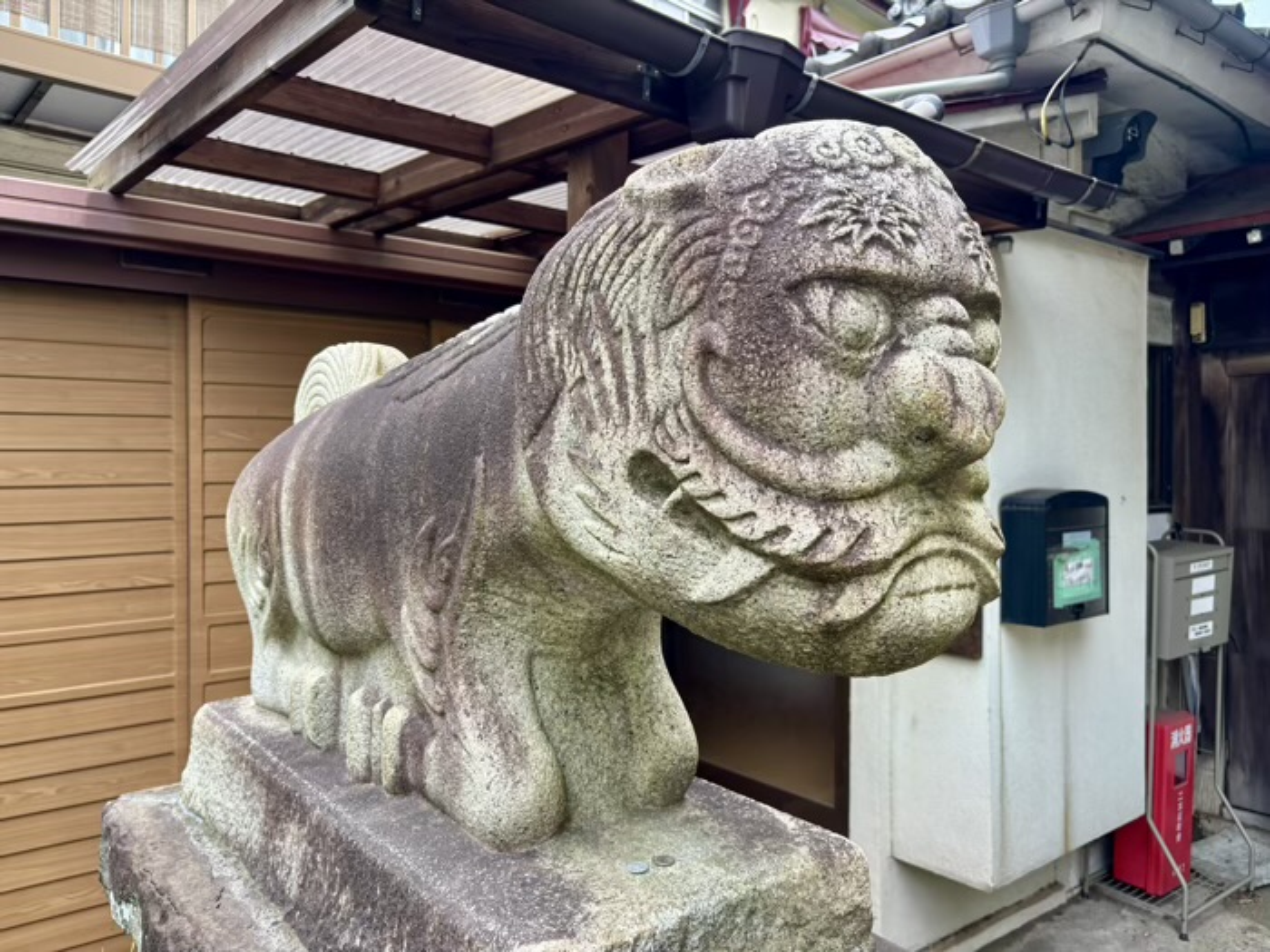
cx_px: 635
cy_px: 476
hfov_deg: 67.3
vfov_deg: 53.1
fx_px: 954
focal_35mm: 26
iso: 50
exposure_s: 1/299
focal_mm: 5.96
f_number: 1.6
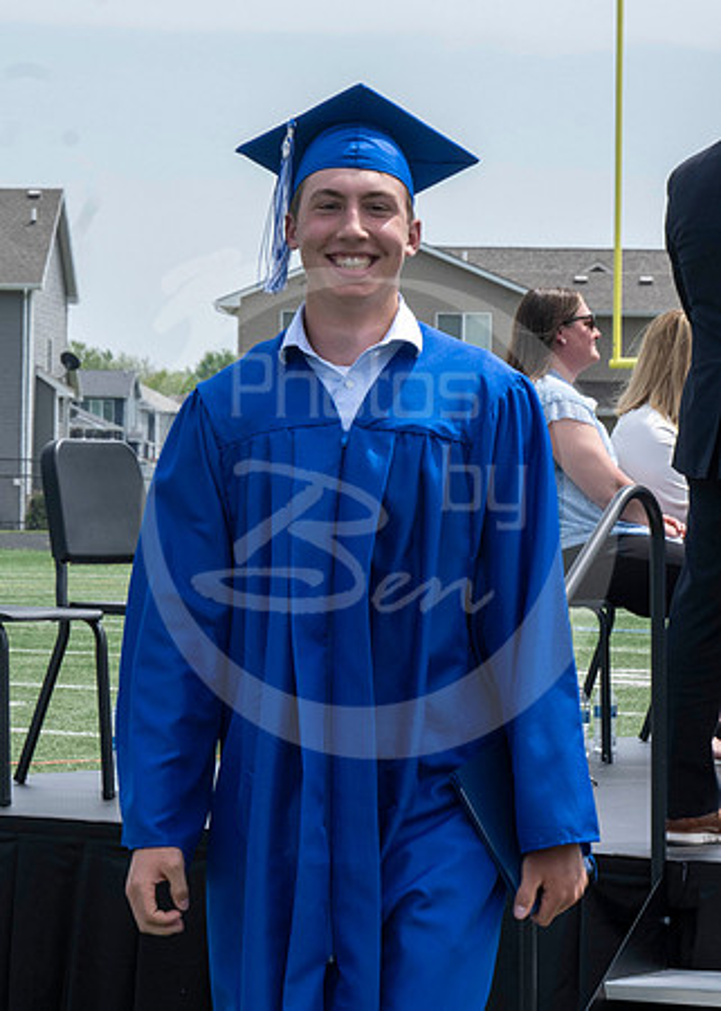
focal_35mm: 182
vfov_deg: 11.1
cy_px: 393
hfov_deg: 7.9
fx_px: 5222
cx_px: 155
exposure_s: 1/250
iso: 200
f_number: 13
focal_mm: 70
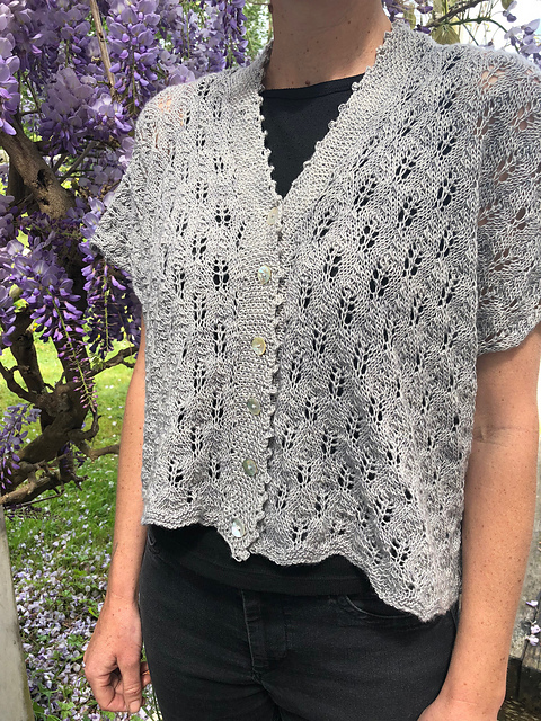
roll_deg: -0.8
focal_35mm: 28
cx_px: 270
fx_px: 583
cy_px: 360
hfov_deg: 49.7
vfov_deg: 63.4
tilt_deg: -15.8
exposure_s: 1/759
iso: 20
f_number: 1.8
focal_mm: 3.99
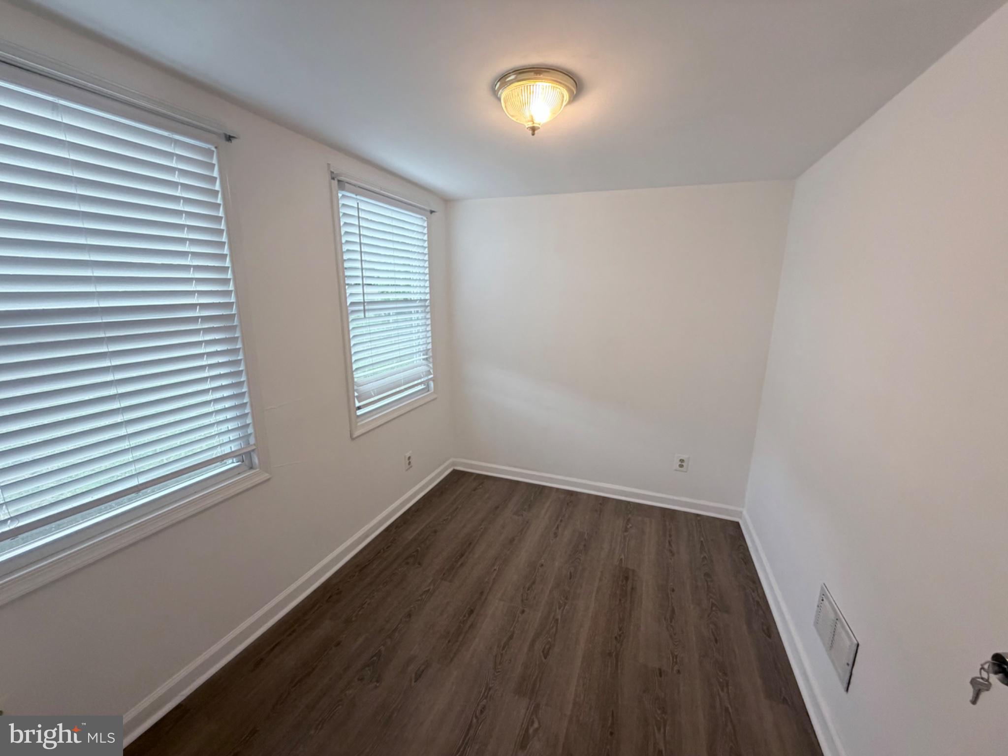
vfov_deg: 85.7
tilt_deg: -13.7
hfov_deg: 102.1
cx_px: 504
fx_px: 408
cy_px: 378
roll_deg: -0.5
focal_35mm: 14
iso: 250
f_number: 2.2
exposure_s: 1/120
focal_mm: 2.22
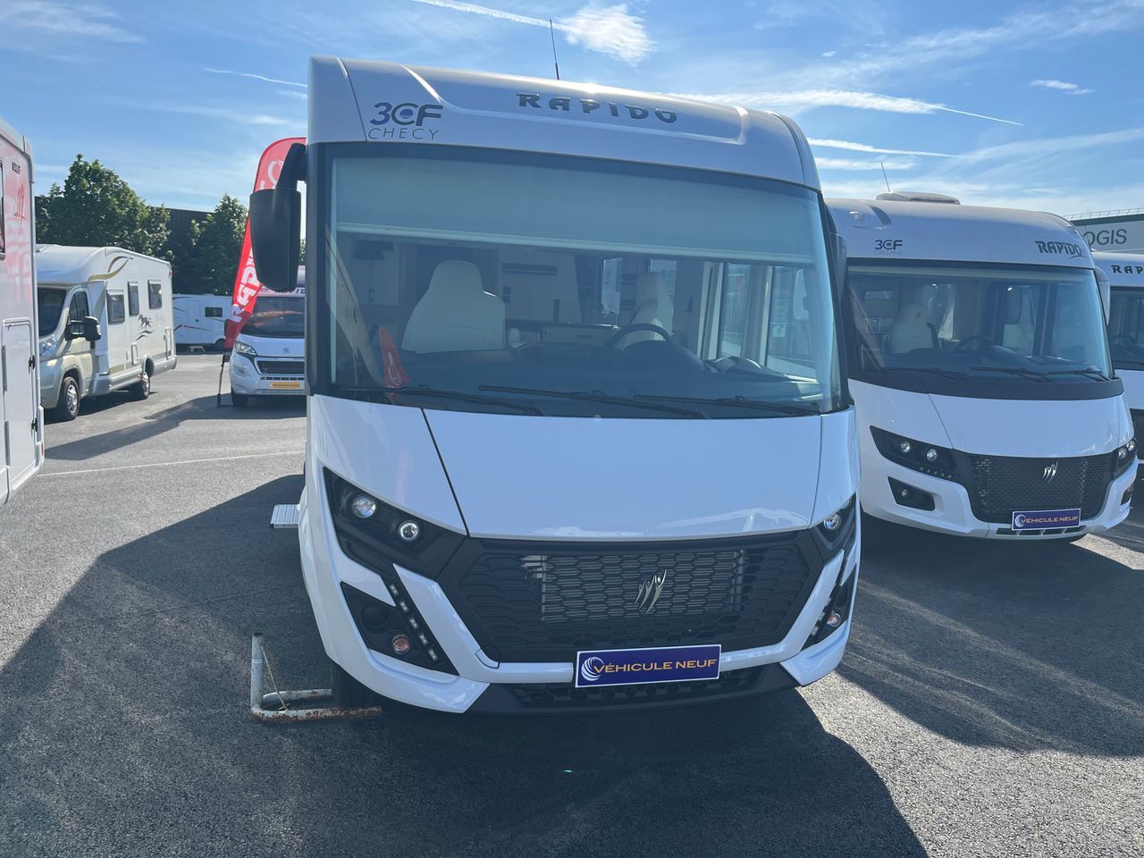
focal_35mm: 26
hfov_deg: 67.3
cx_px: 572
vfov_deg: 53.1
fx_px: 859
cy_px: 429
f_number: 1.6
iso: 50
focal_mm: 5.1
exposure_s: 1/2410
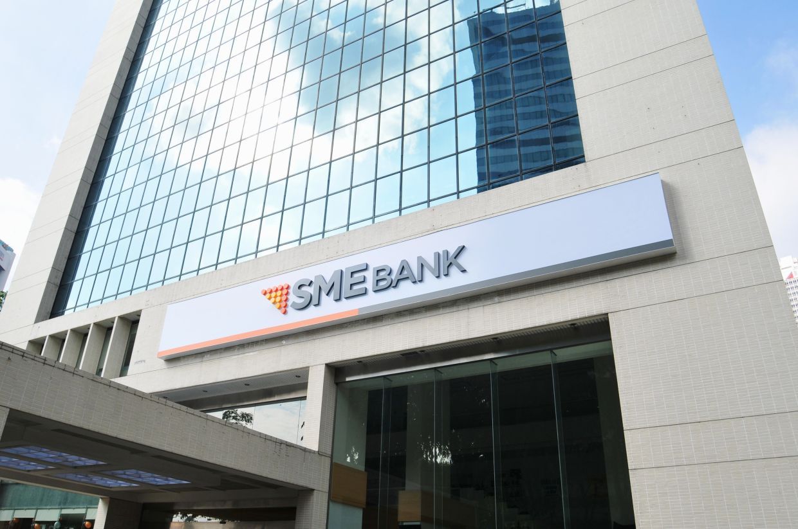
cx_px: 399
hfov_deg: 67.5
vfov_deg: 47.8
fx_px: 598
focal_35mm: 27
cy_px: 264
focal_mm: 18
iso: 200
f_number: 7.1
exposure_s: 1/320
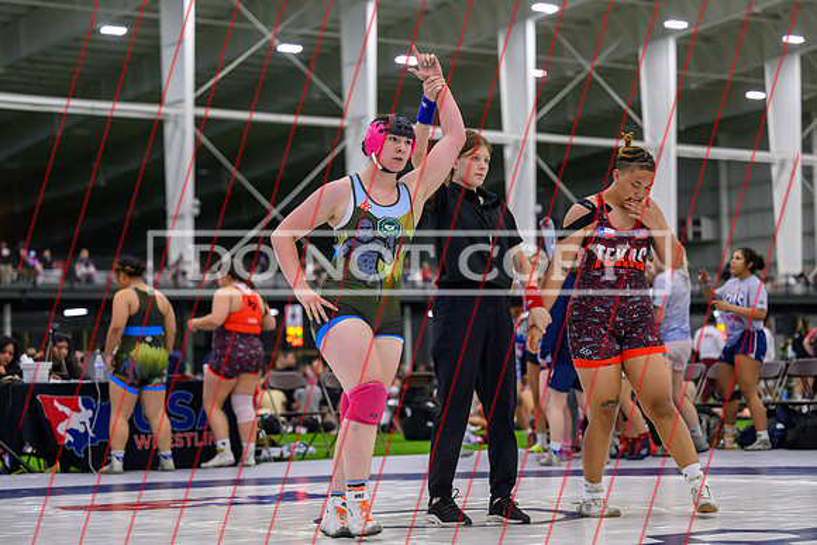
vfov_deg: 16.3
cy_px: 272
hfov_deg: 24.2
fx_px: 1907
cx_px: 408
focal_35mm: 84
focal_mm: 84
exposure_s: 1/640
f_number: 2.8
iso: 6400
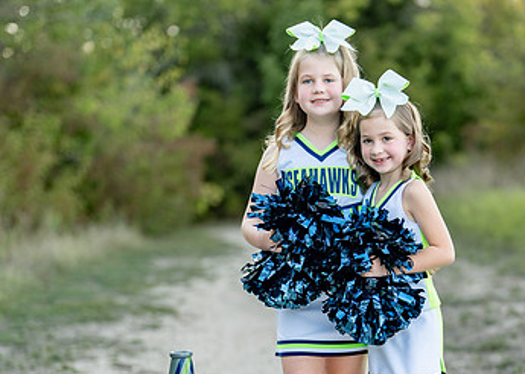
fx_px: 1624
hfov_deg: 18.3
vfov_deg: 13.1
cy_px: 300
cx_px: 352
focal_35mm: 109
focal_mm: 50
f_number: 1.2
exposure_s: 1/500
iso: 100
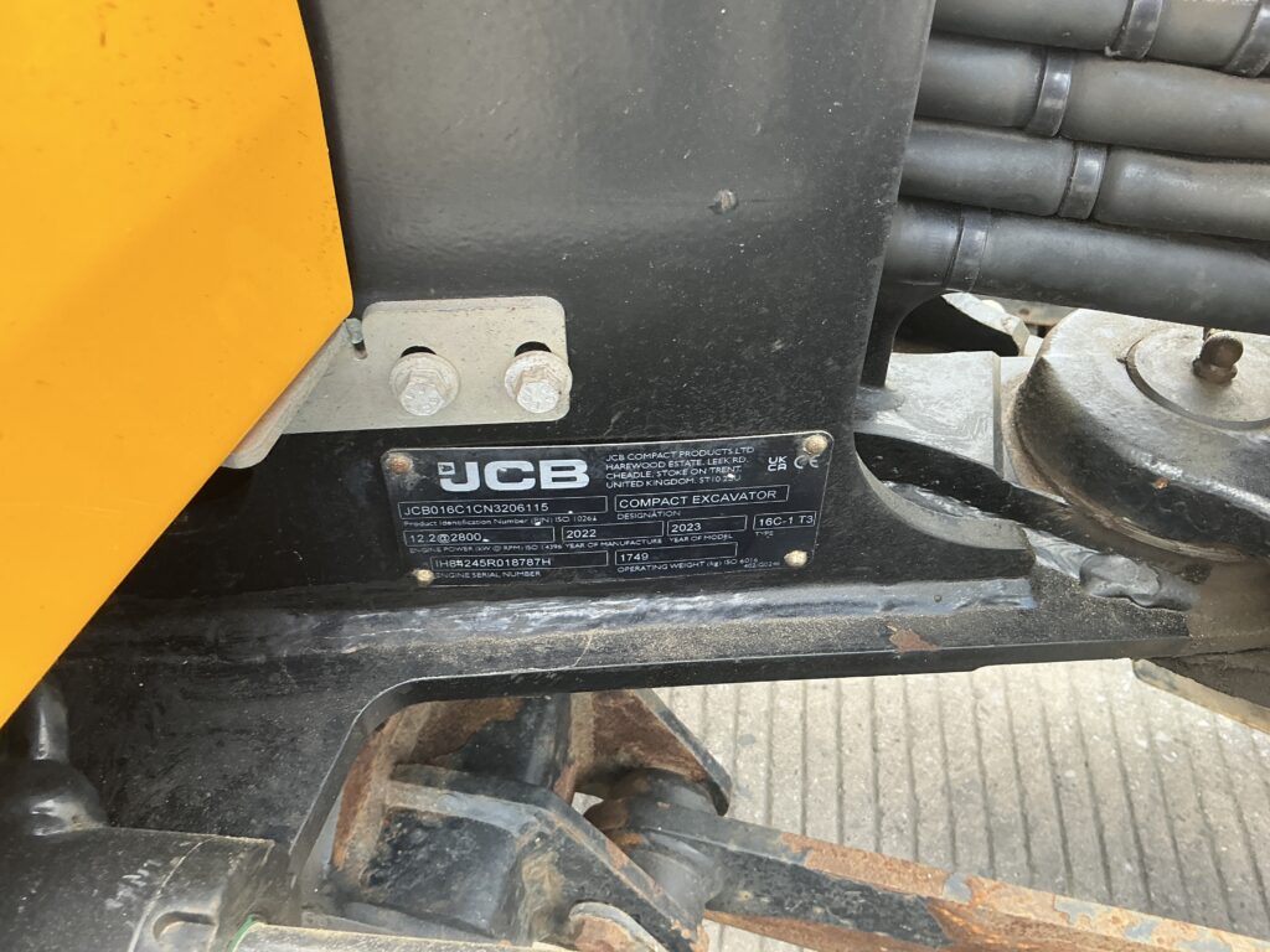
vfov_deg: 49.7
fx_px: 1027
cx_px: 635
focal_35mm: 28
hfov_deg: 63.4
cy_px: 476
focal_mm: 3
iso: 40
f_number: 1.8
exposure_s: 1/122
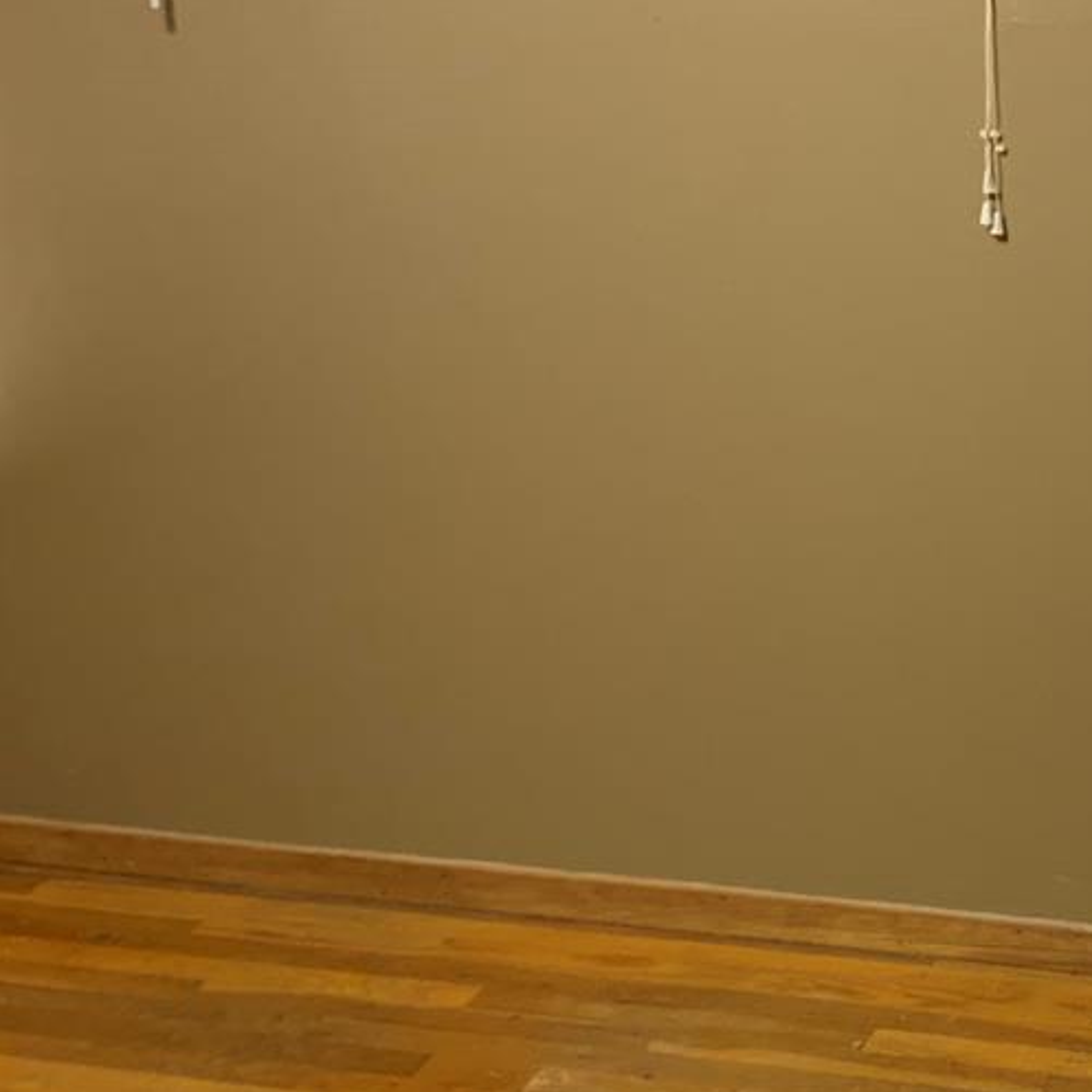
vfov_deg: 23.3
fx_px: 2641
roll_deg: +1.1
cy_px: 611
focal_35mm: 74
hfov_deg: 22.6
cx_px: 1052
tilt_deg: -17.9
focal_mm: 4.25
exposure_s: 1/43
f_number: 1.8
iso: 400
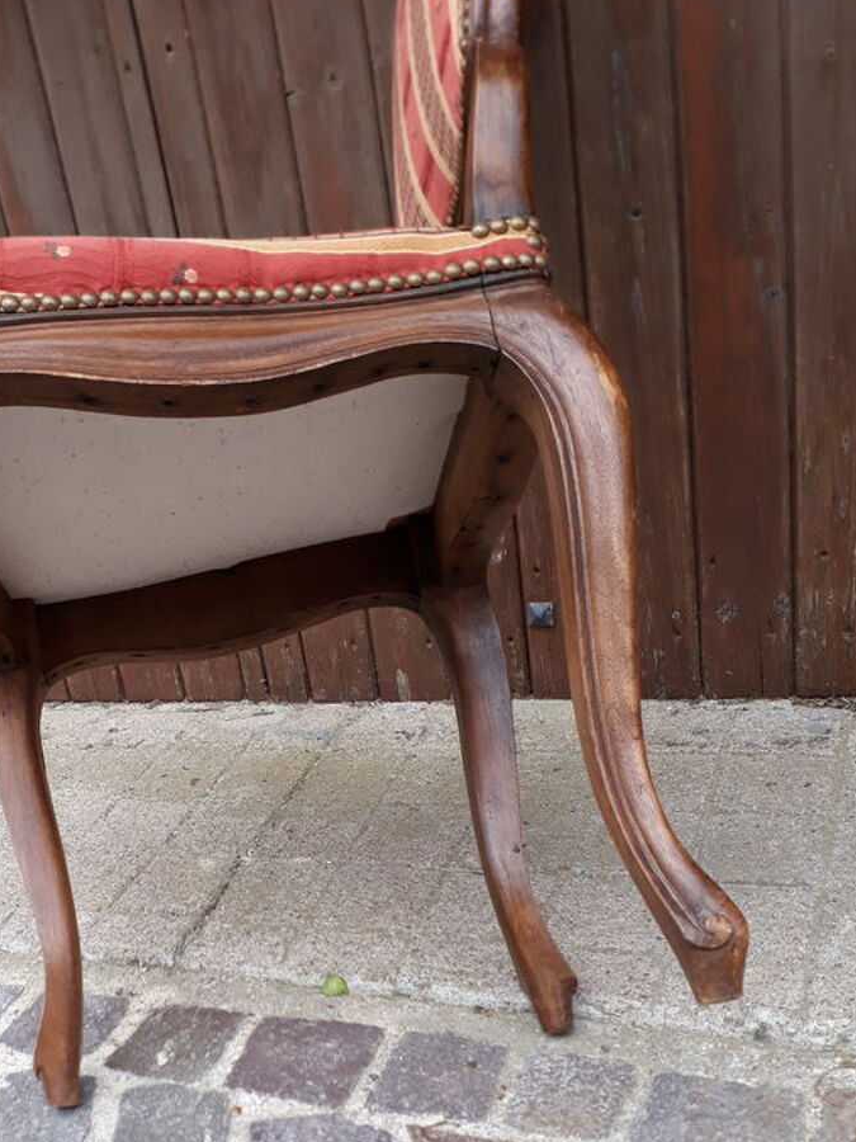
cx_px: 241
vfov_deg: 45.6
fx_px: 1319
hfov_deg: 35.4
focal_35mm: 40
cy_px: 814
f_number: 1.9
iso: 40
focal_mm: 3.6
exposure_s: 1/155
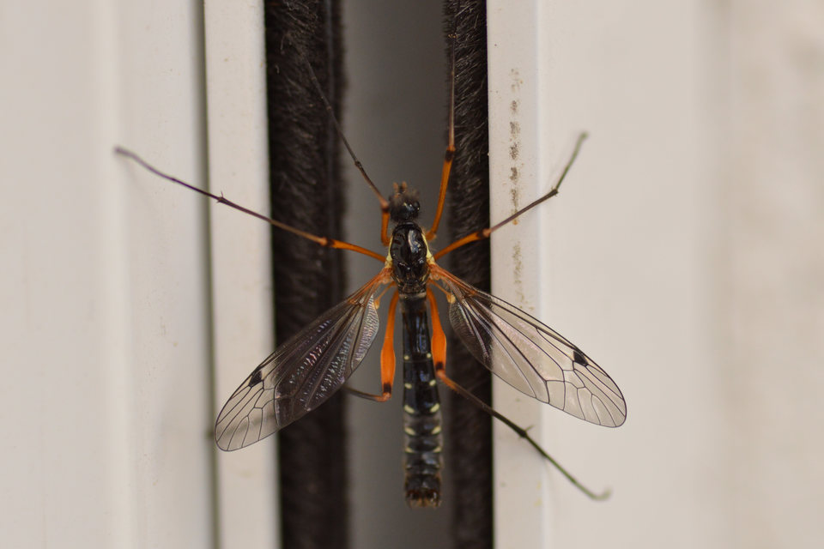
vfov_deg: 9.1
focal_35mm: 150
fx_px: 3433
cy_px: 274
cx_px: 412
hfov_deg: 13.7
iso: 400
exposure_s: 1/500
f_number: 8
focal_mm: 100
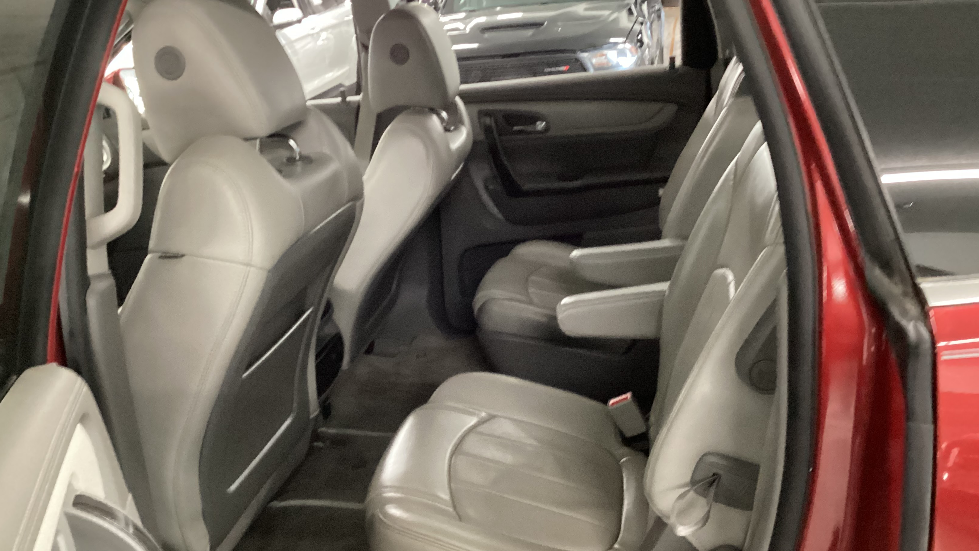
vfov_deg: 34.6
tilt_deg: -22.1
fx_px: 883
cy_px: 292
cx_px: 490
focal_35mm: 34
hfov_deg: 58.0
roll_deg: +3.5
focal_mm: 3.3
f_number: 2.4
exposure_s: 1/25
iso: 640
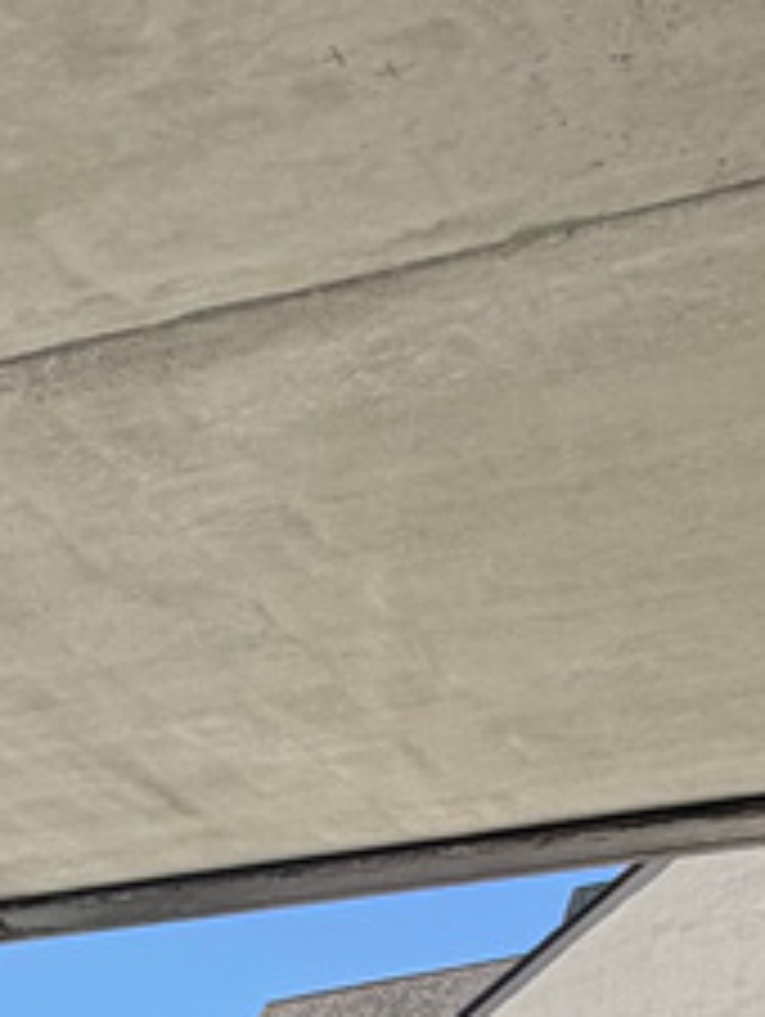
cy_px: 1899
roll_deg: -1.3
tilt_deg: -6.9
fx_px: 2794
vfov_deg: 16.7
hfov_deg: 14.6
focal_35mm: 95
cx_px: -342
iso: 32
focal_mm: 2.22
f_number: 2.2
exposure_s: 1/770
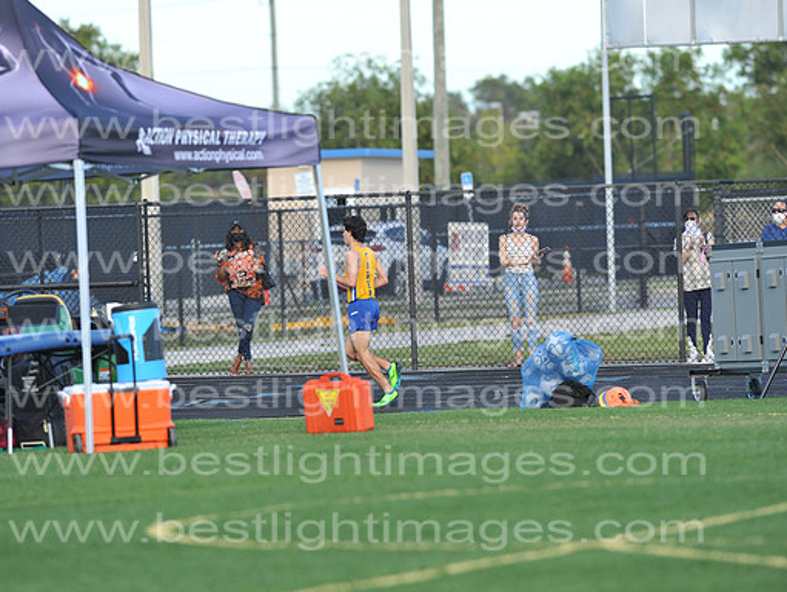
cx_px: 357
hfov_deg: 6.1
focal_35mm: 327
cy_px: 296
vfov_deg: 4.6
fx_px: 7440
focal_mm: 300
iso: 800
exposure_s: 1/1600
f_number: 4.5
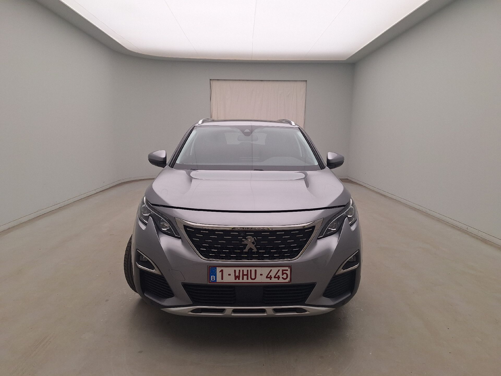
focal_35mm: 23
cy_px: 188
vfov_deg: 58.9
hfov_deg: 73.9
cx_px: 250
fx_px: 333
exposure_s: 1/218
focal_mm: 5.54
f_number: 1.8
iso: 40
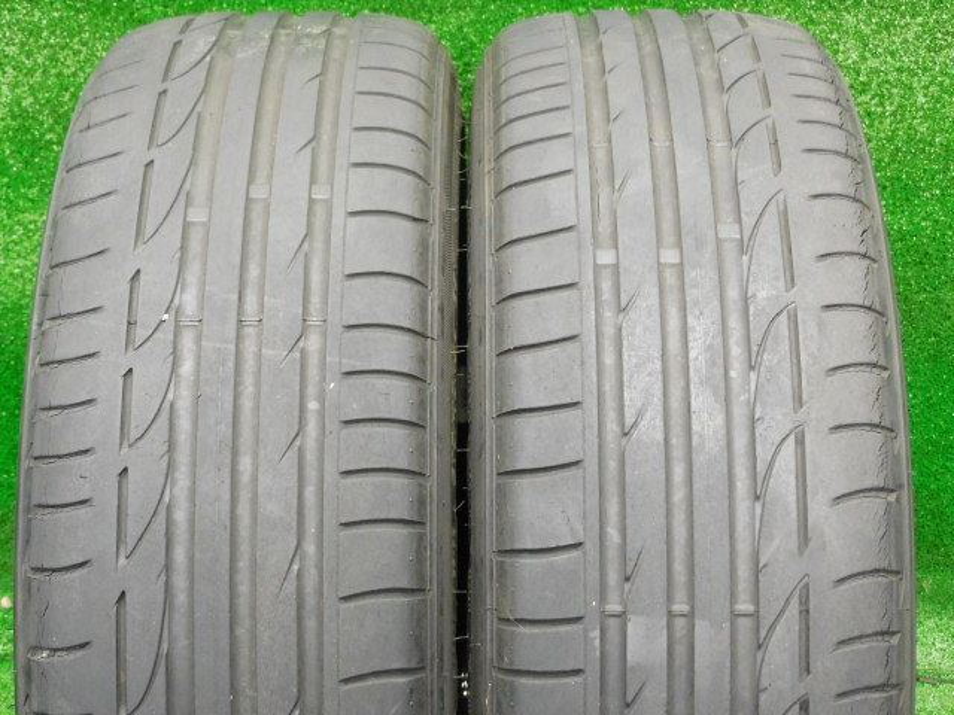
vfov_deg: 18.4
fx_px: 2205
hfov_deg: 24.4
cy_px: 358
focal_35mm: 80
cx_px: 477
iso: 800
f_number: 4.5
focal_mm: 14.3
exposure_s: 1/13
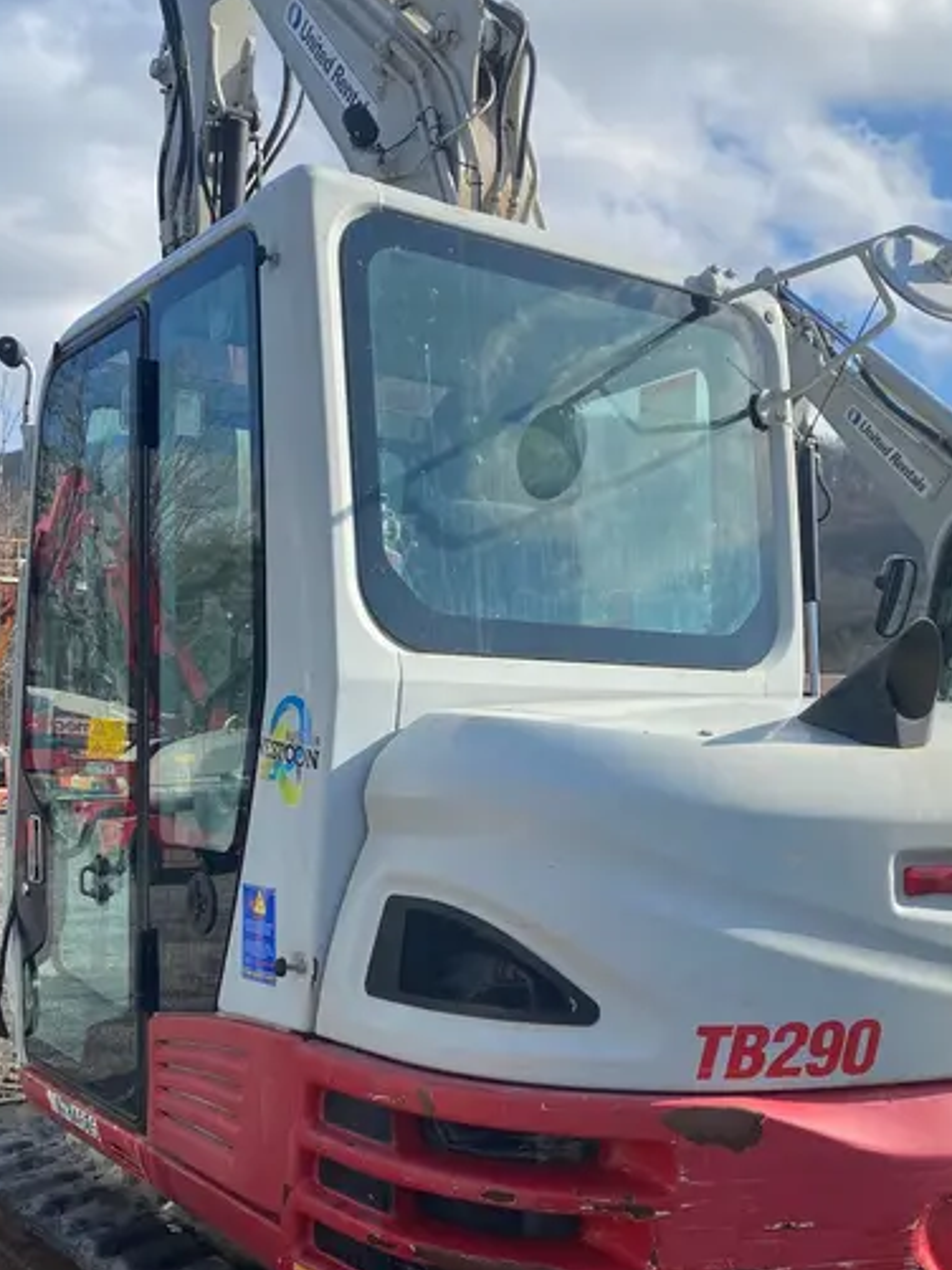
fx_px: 1395
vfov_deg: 48.5
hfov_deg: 37.6
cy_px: 796
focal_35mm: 38
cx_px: 527
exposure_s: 1/2513
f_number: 1.8
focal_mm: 4.25
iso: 32
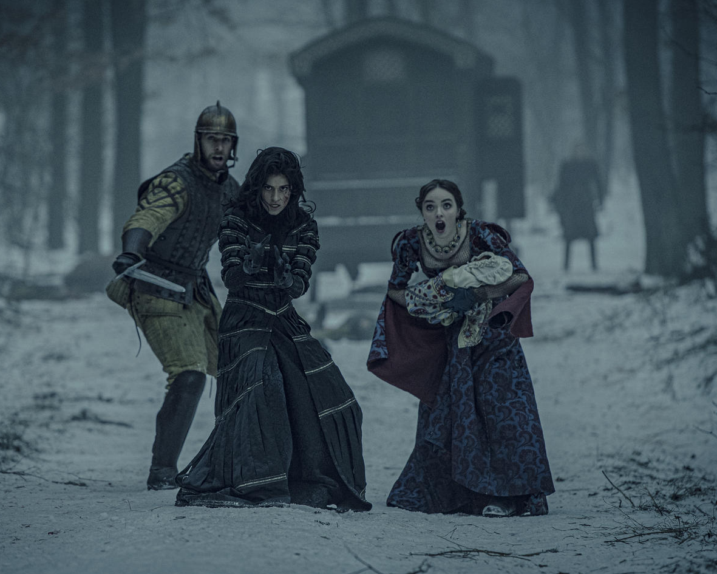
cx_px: 313
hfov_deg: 8.1
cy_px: 268
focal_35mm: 238
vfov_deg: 6.5
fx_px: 5051
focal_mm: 185
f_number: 3.2
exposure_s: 1/200
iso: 1600
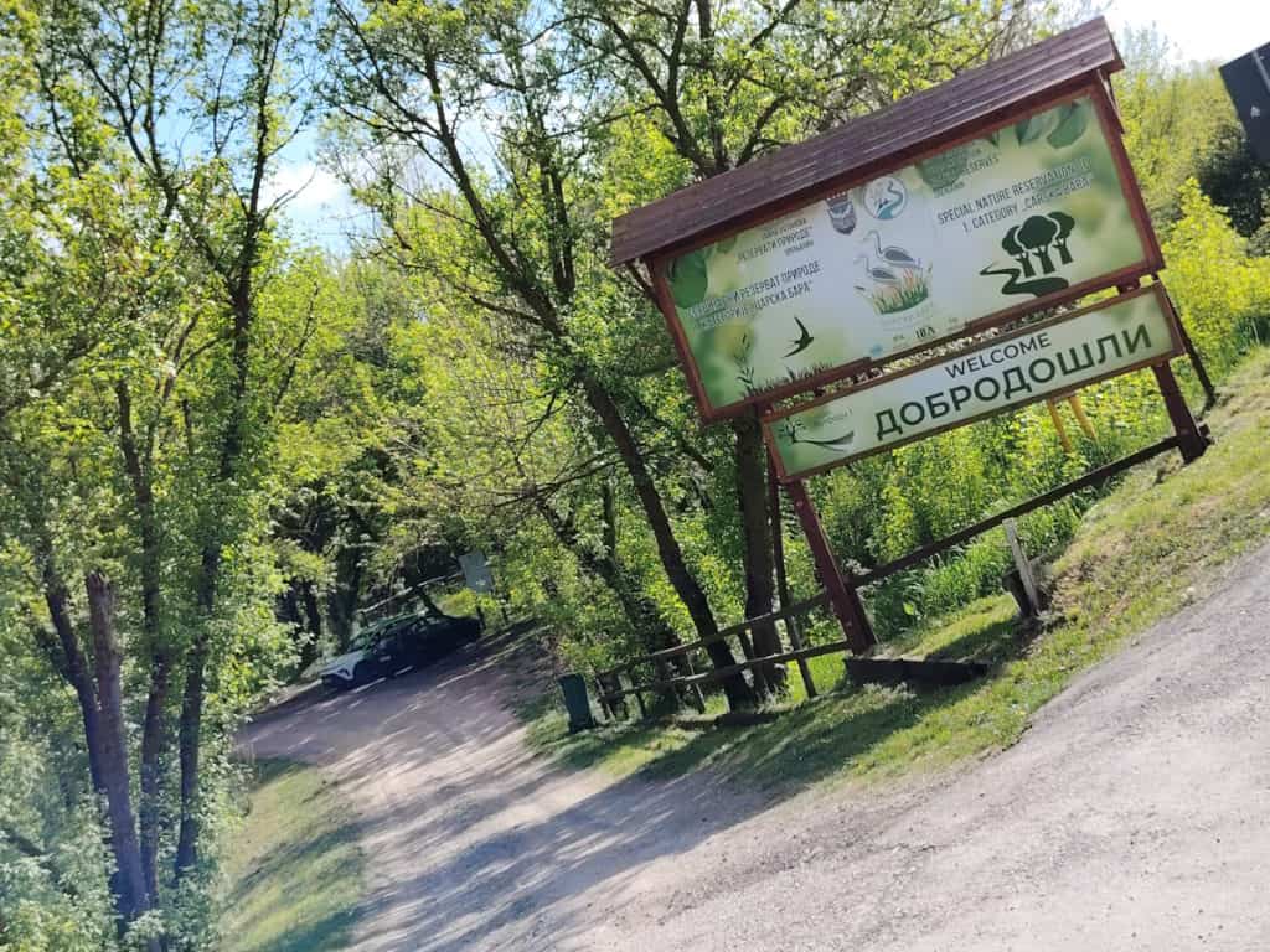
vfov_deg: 30.9
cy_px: 476
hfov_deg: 40.4
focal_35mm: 47
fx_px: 1724
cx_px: 635
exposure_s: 1/758
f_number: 1.75
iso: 100
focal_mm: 5.25
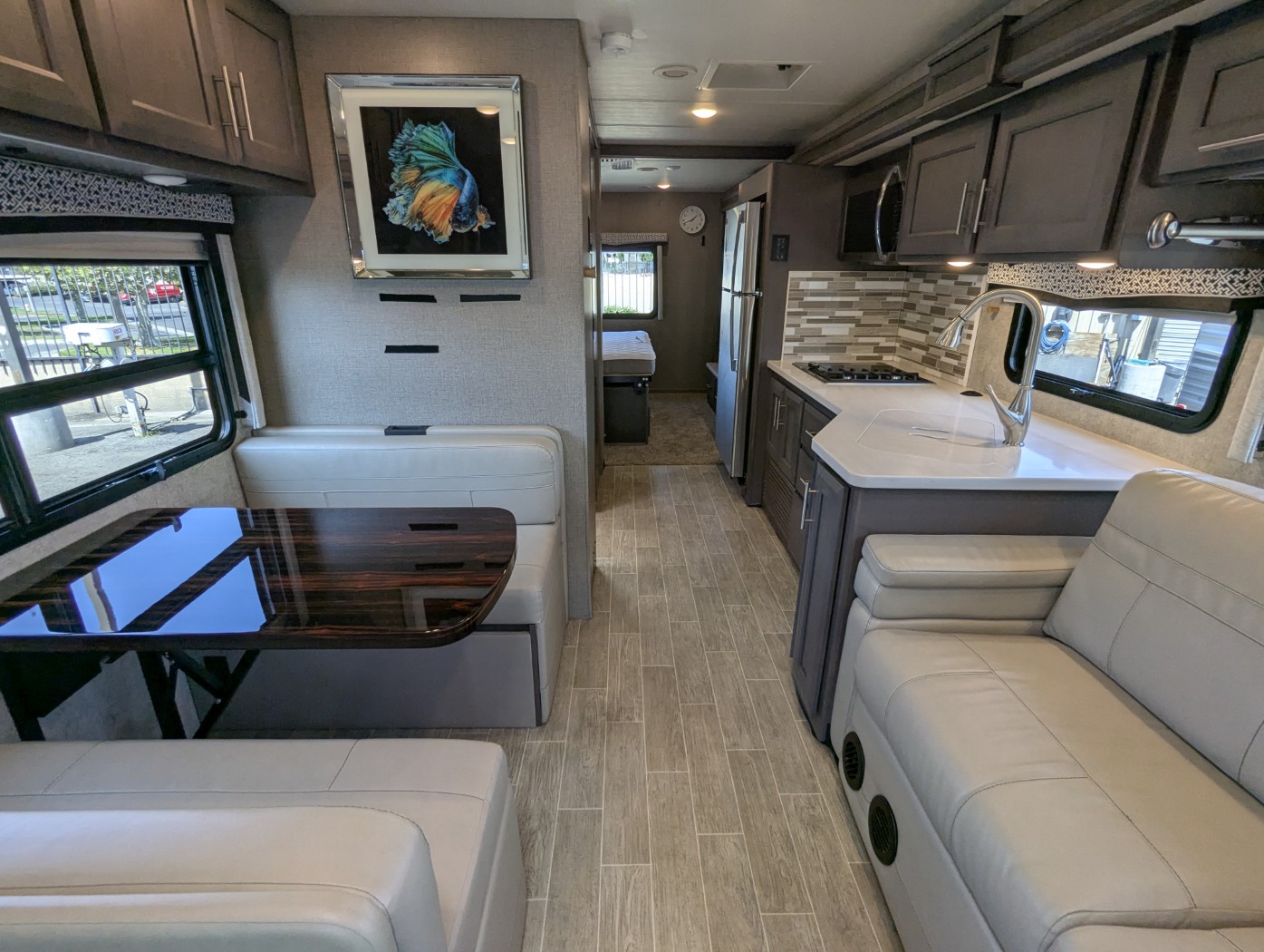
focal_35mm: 16
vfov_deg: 78.2
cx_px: 632
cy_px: 476
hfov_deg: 94.4
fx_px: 585
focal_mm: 2.35
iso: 74
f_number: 2.2
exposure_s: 1/165
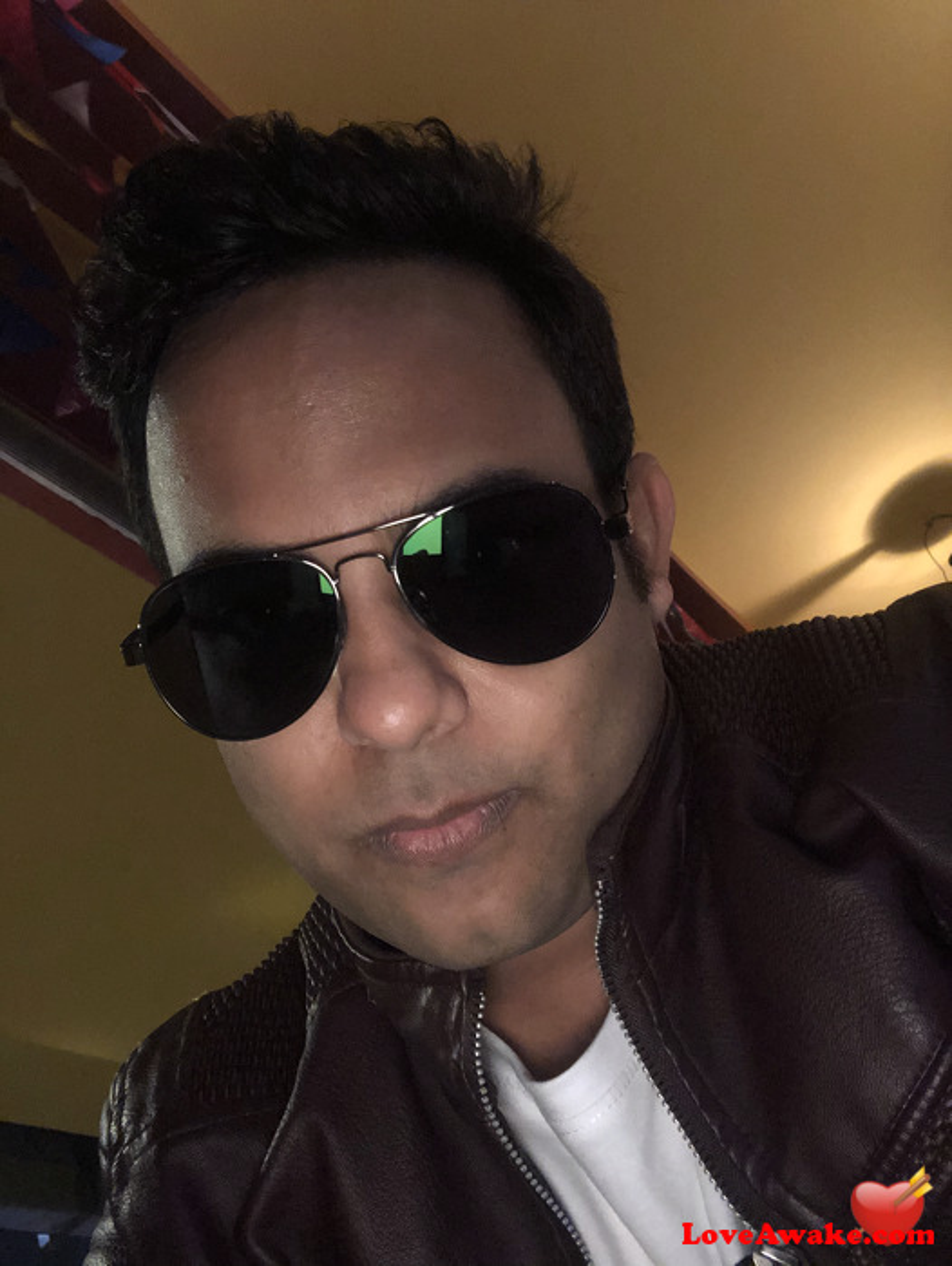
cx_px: 476
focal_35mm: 32
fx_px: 1172
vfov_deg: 56.8
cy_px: 633
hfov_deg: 44.2
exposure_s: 1/16
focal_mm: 2.87
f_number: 2.2
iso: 400
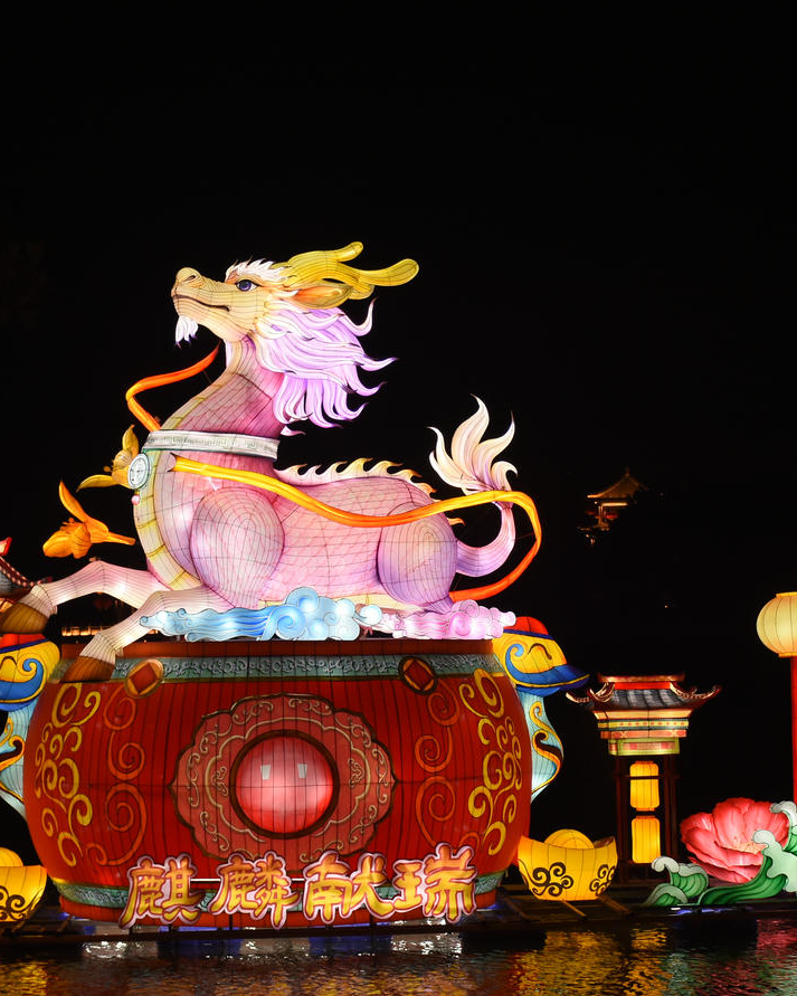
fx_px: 2388
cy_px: 494
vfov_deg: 23.6
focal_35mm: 81
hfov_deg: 18.9
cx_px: 507
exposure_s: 1/60
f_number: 4.2
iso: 360
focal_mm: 38
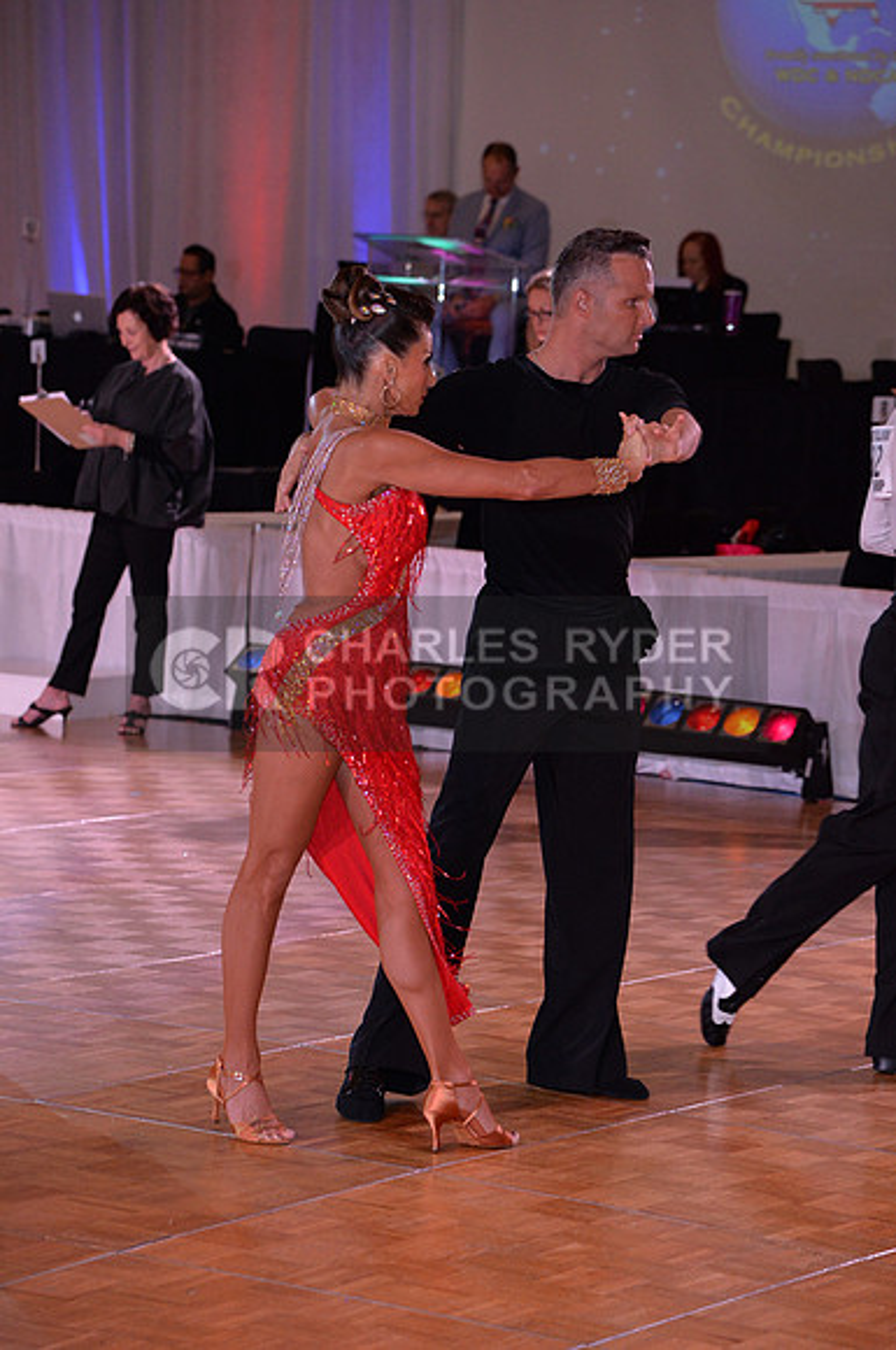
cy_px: 675
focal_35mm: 120
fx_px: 4493
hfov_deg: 11.4
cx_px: 448
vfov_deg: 17.1
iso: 2000
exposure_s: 1/250
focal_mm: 120
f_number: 5.6
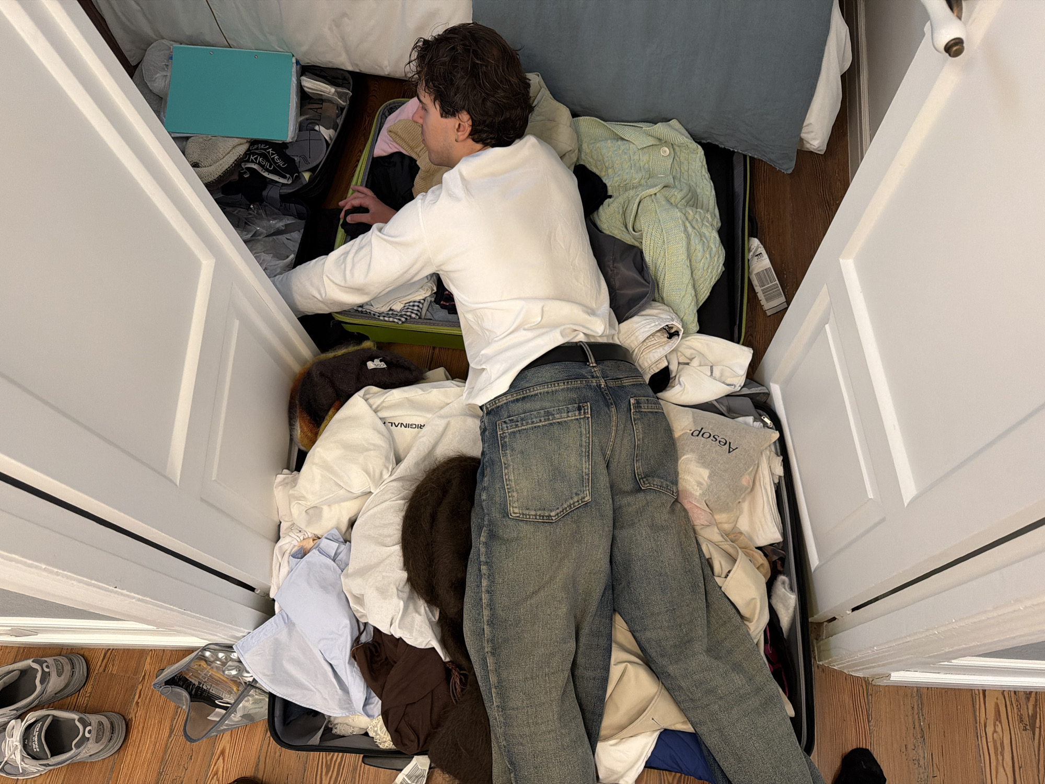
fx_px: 725
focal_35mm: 24
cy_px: 392
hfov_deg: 71.6
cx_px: 522
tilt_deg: -64.4
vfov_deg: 56.8
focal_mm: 6.76
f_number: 1.78
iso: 320
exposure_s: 1/50
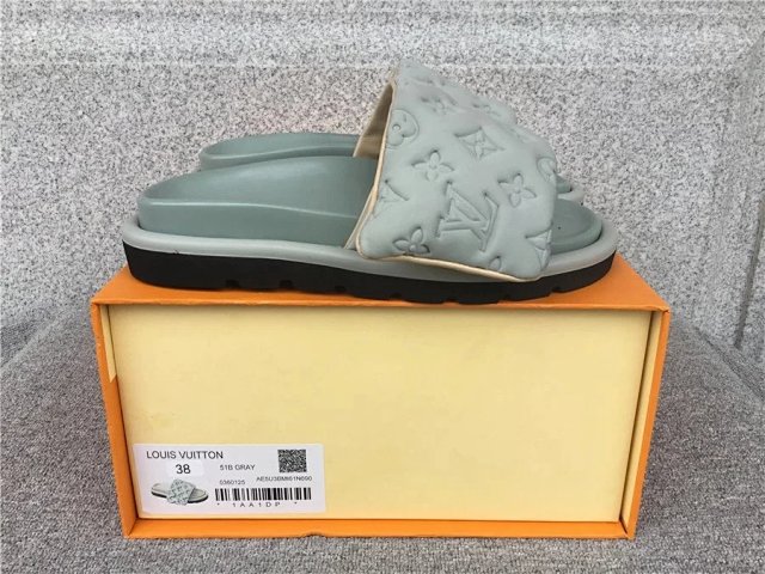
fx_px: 685
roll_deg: +0.2
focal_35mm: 31
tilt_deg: -20.5
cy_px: 287
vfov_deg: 45.4
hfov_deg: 58.4
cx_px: 382
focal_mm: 3.3
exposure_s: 1/126
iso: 25
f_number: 2.4
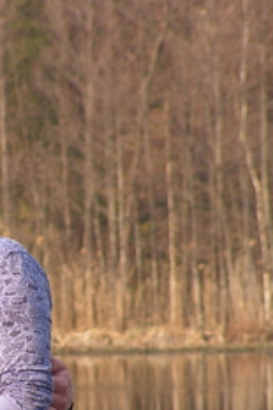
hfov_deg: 3.3
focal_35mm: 410
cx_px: -76
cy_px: 292
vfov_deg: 5.0
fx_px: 4670
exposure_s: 1/500
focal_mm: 34.1
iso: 100
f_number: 3.3
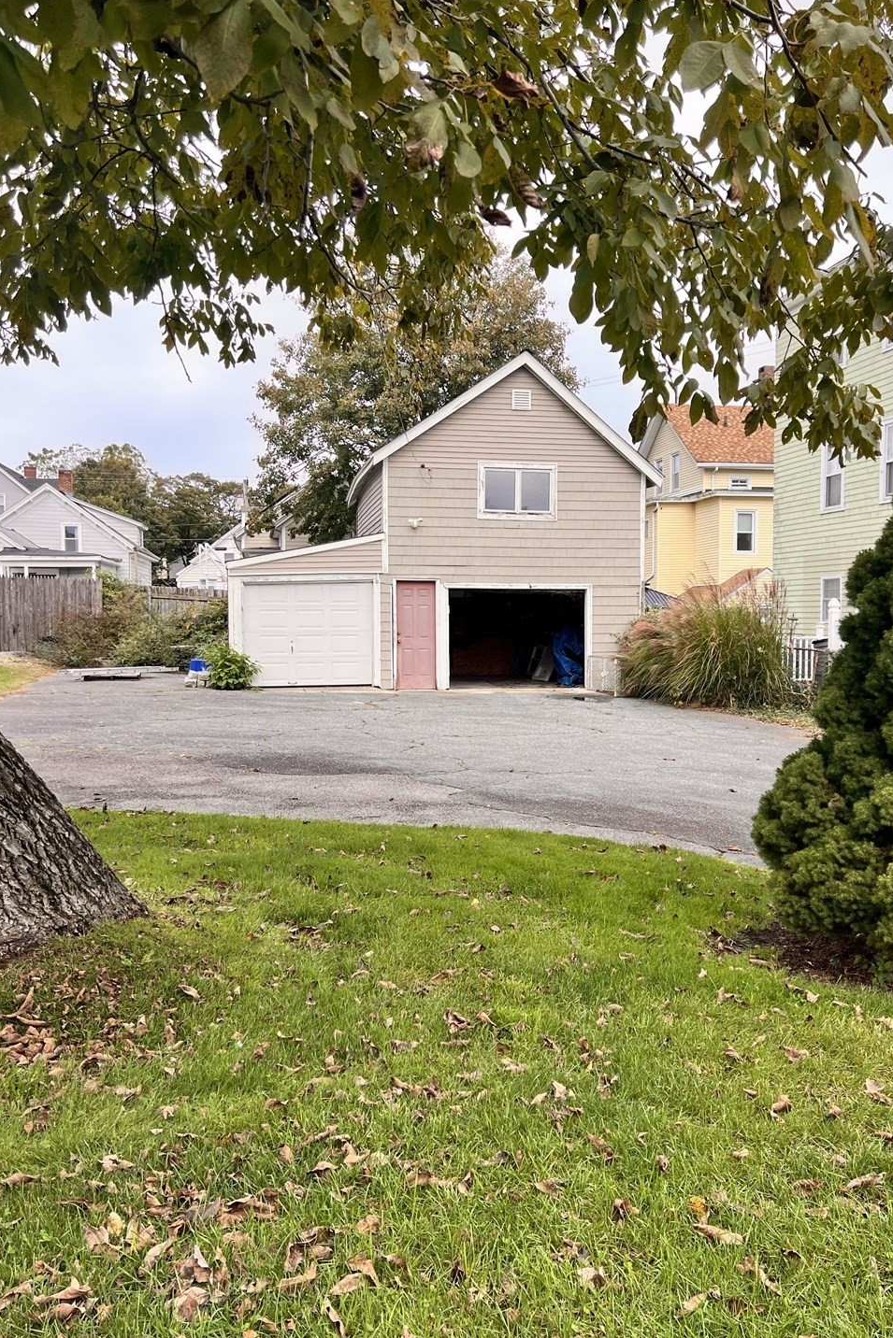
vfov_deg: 63.6
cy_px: 654
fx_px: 1079
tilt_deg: -3.3
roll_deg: -0.1
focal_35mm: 29
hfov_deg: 44.9
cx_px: 497
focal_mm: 5.7
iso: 50
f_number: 1.5
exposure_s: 1/1295
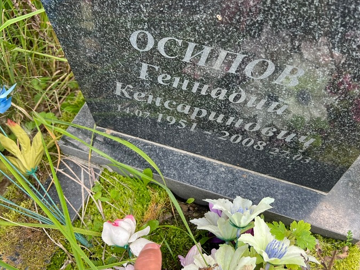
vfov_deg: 45.3
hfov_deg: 58.1
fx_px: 322
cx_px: 205
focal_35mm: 31
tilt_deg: -50.7
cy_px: 116
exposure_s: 1/121
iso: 40
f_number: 1.5
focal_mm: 5.7
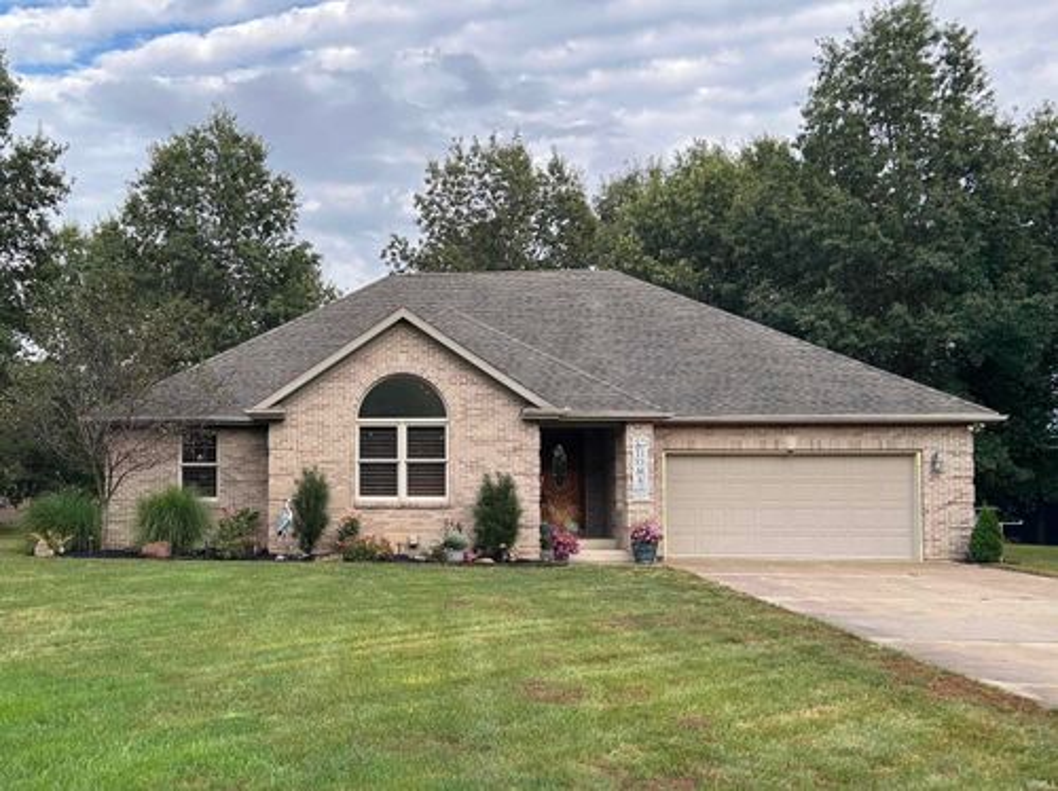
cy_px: 396
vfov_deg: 53.0
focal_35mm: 26
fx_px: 794
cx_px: 529
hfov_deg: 67.4
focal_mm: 5.7
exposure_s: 1/827
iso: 50
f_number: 1.5
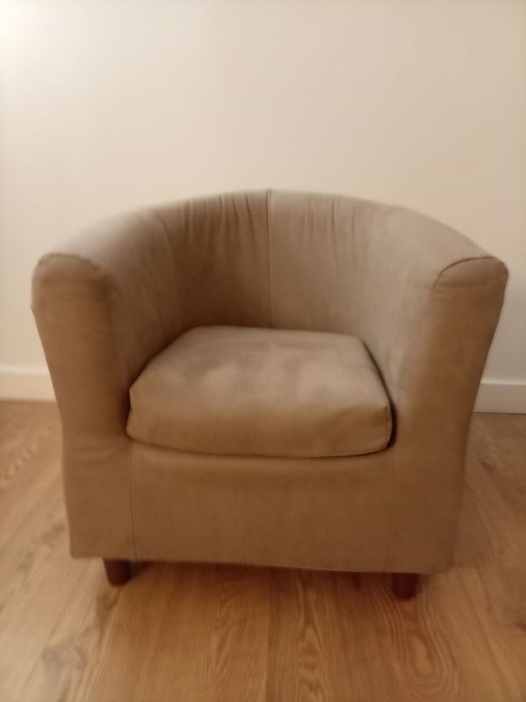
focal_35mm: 25
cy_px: 351
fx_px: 507
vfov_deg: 69.4
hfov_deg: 54.8
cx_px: 263
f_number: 1.8
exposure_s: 1/20
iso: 843
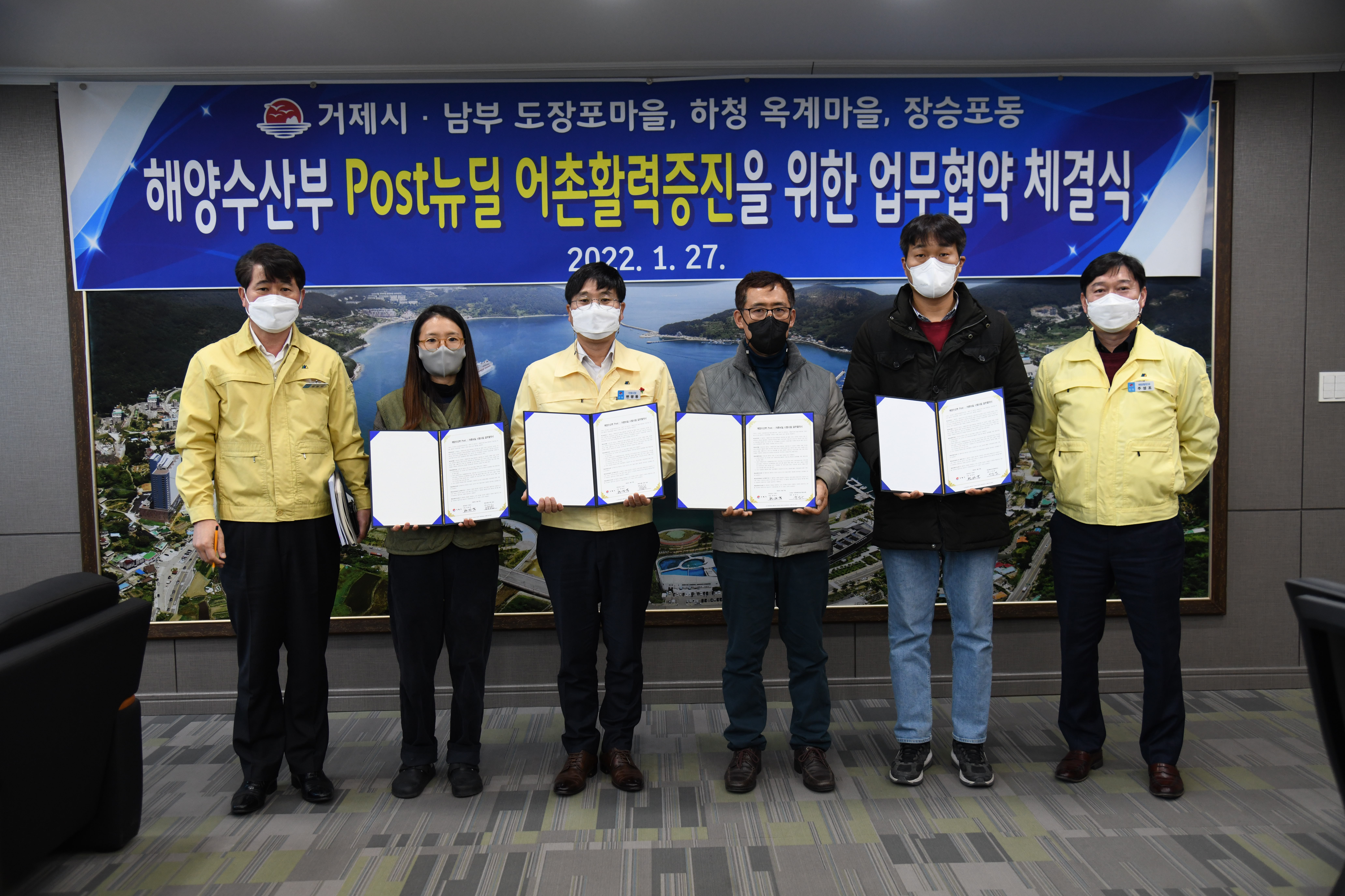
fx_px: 1158
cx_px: 672
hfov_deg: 60.3
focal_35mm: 31
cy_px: 448
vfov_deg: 42.3
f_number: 4
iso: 1000
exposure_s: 1/250
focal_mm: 31
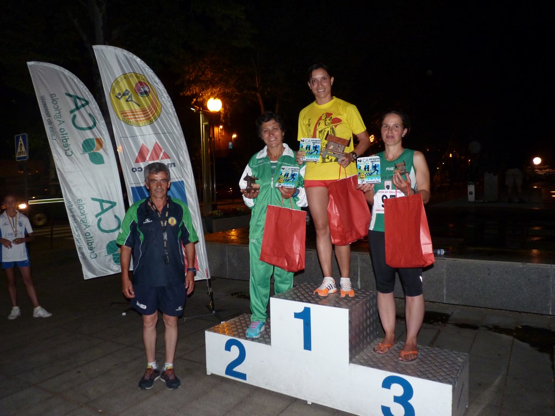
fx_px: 433
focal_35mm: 27
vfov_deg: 51.4
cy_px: 208
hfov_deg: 65.3
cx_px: 278
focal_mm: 4.8
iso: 250
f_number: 2.8
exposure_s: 1/30
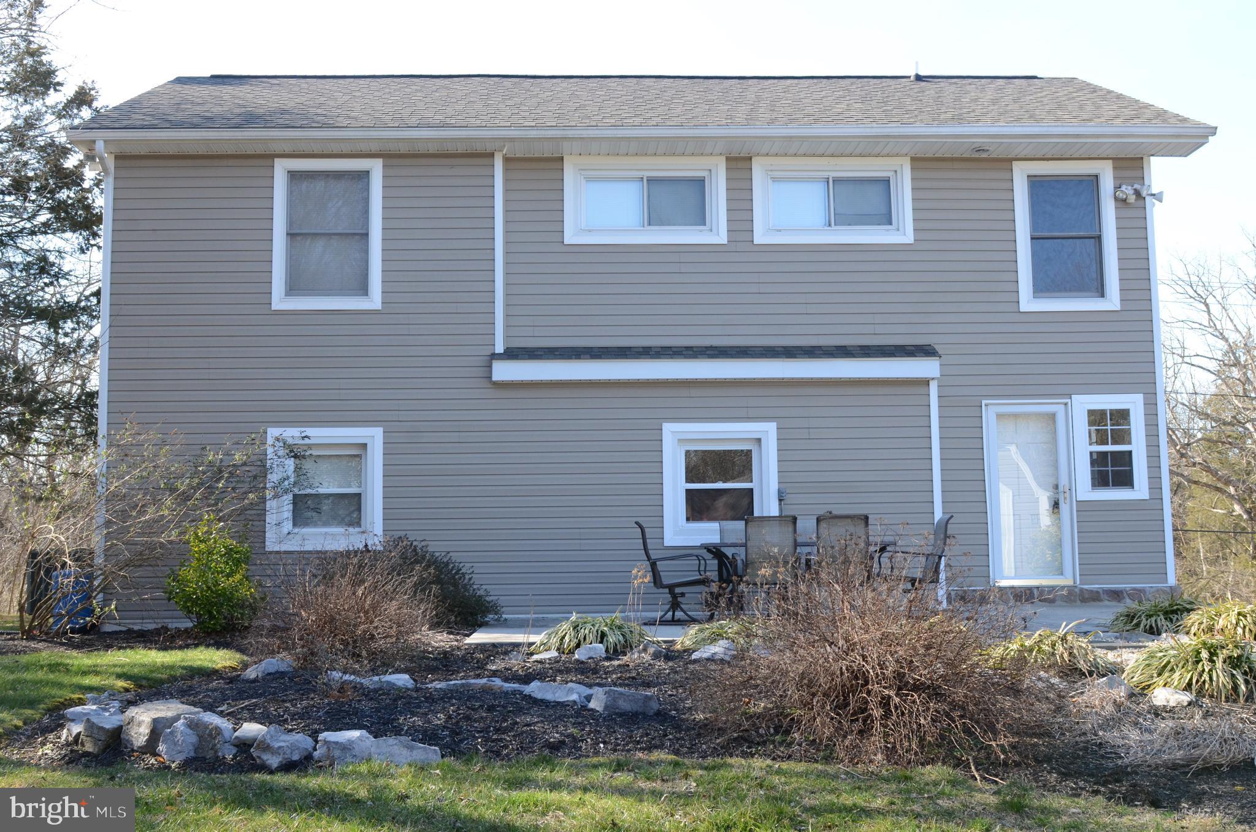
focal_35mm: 39
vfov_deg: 34.1
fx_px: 1358
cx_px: 628
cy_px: 416
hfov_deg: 49.6
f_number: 9
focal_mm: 26
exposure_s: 1/320
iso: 800
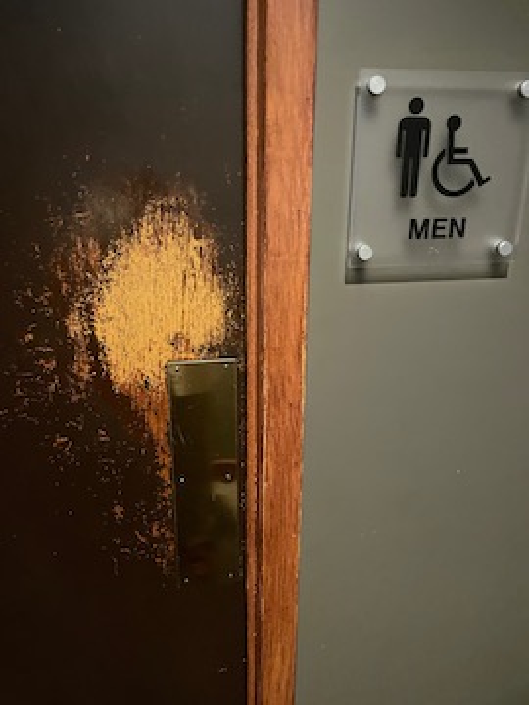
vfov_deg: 67.3
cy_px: 352
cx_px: 264
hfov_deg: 53.1
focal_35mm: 26
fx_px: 530
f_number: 1.6
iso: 1000
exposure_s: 1/30
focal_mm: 4.2
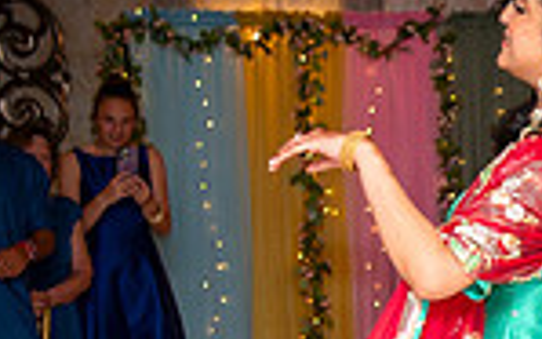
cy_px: 497
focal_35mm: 152
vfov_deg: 8.4
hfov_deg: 12.9
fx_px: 2244
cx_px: 856
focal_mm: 34
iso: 400
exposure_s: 1/160
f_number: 2.8
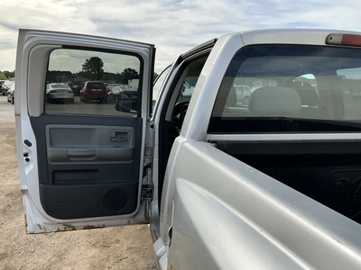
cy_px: 135
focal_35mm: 28
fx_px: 292
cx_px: 180
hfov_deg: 63.4
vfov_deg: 49.7
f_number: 1.8
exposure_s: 1/1377
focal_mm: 3
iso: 25
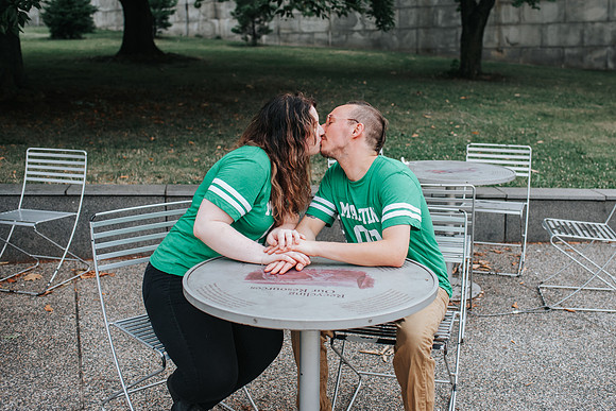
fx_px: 710
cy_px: 171
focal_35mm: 42
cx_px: 347
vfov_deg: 32.2
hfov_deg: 46.8
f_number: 3.2
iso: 720
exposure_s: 1/800
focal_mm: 35
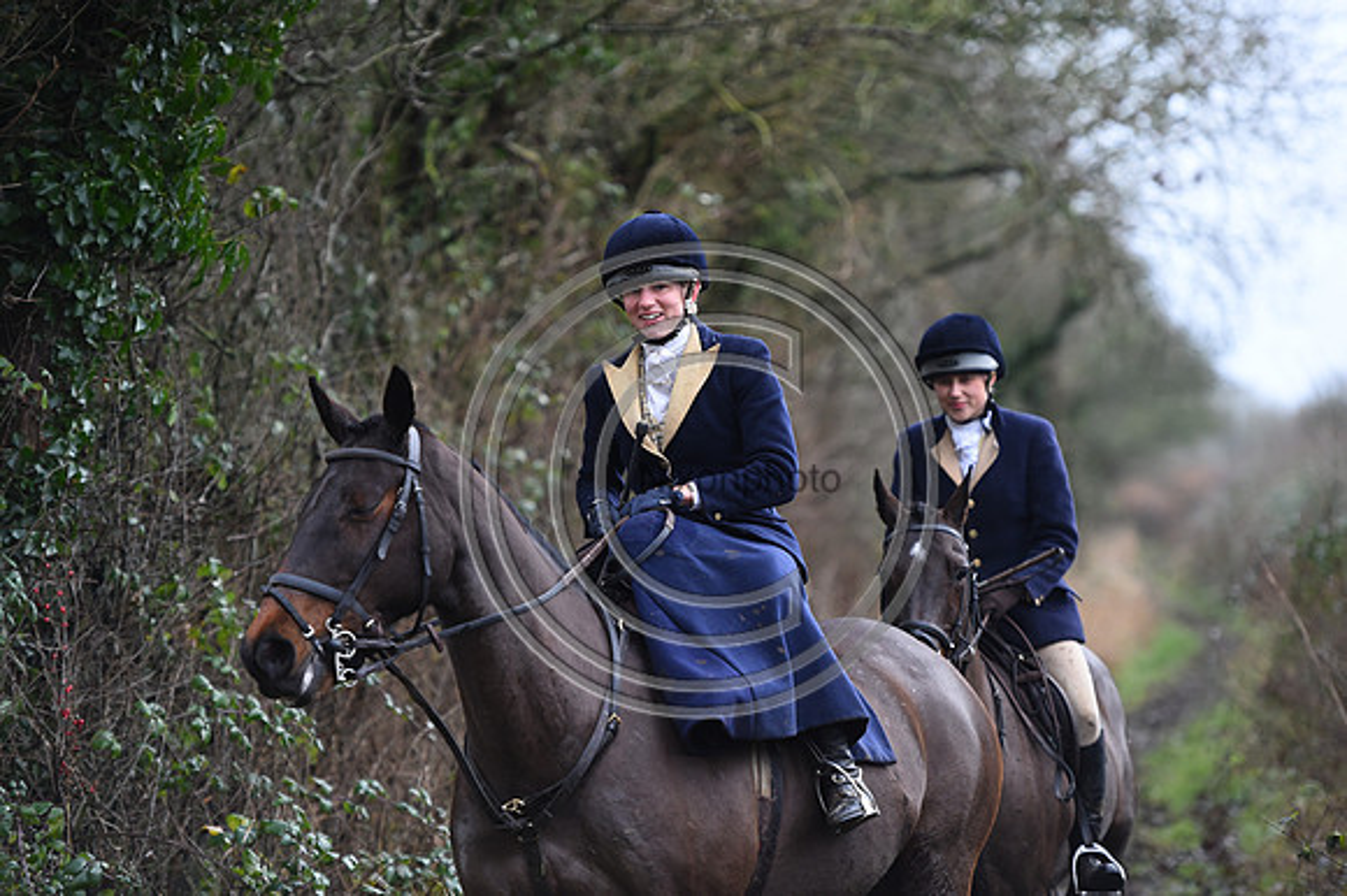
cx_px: 674
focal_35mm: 155
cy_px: 448
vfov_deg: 8.8
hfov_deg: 13.3
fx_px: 5796
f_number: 2.8
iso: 1600
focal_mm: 155
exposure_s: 1/1250
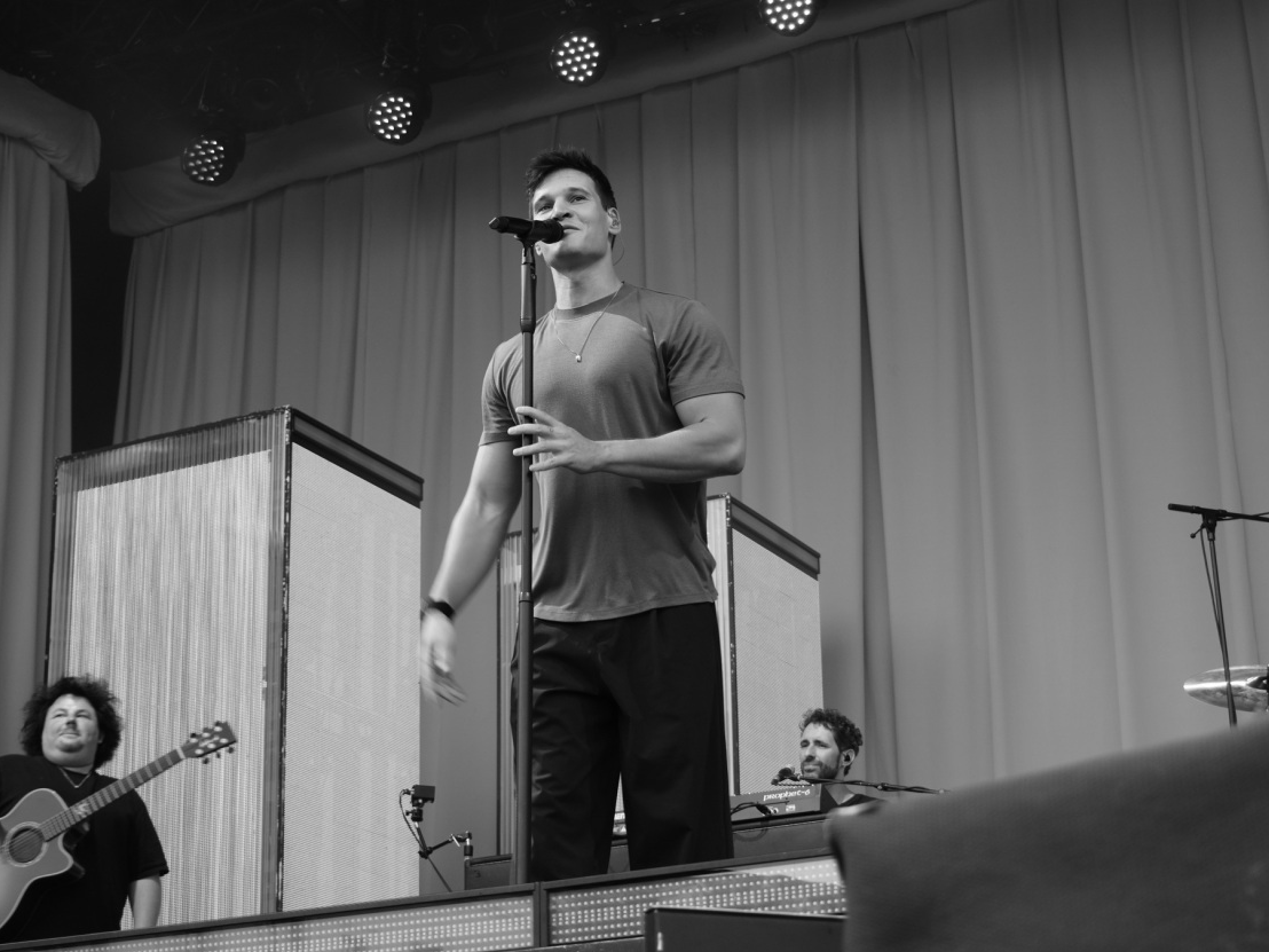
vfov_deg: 20.9
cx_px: 636
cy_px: 472
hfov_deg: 27.6
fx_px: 2586
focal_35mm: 71
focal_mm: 43
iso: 250
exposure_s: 1/80
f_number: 5.6
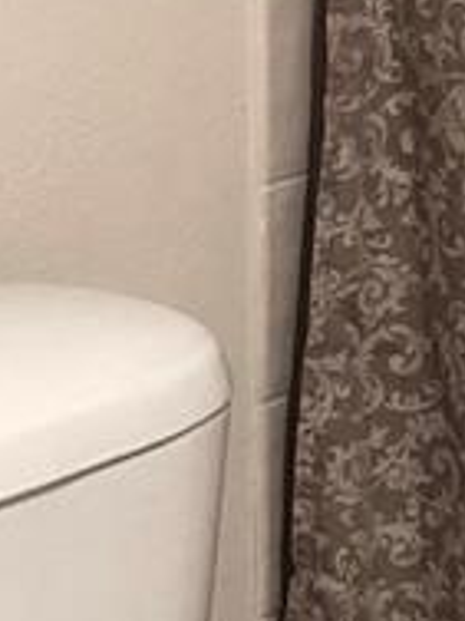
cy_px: -69
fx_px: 3206
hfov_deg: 8.0
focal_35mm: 179
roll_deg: -0.4
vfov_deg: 10.9
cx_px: 844
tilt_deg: -10.8
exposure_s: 1/17
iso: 40
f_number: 1.8
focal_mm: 3.99
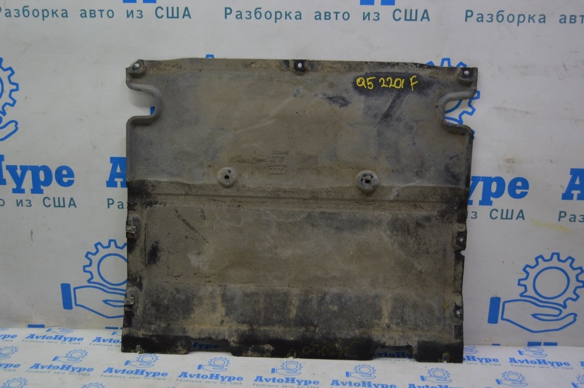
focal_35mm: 36
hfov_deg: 53.2
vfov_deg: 36.8
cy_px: 194
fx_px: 584
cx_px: 292
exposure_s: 1/60
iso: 400
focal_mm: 24
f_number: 3.8
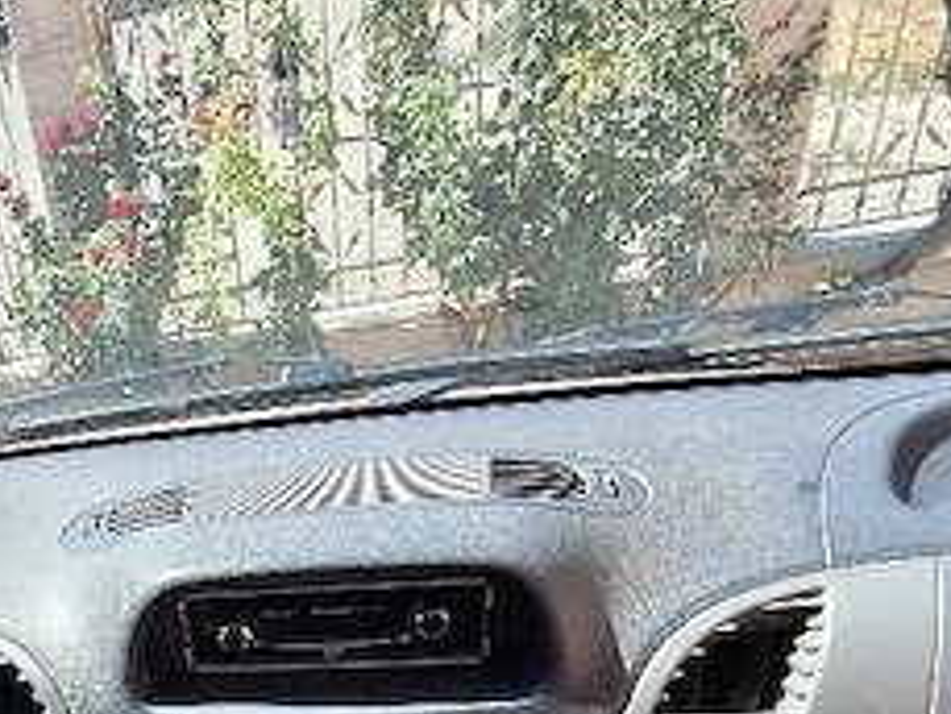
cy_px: 785
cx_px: 108
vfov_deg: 35.7
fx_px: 935
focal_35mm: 34
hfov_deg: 48.6
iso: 40
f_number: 2.2
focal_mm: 1.74
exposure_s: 1/667
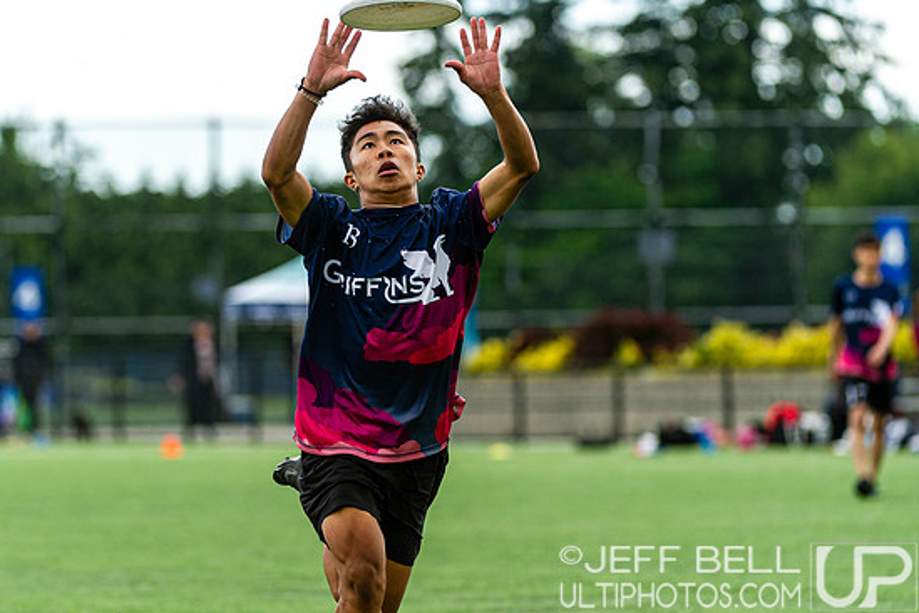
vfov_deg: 4.9
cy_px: 291
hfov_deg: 7.4
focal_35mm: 279
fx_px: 7122
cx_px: 378
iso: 400
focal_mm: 200
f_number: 4
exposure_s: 1/1000
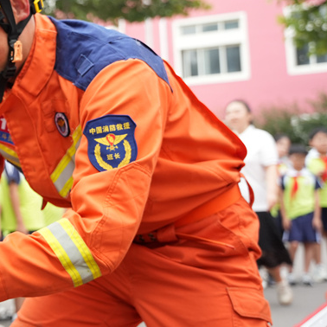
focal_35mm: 81
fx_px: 866
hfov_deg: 19.8
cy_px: 121
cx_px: -91
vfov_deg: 21.3
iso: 640
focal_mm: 36
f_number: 3.5
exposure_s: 1/640
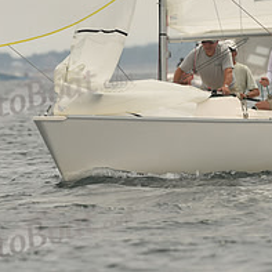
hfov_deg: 1.8
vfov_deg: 1.8
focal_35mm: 1001
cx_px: 206
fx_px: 8899
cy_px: 6
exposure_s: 1/1000
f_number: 6.3
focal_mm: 400
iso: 250
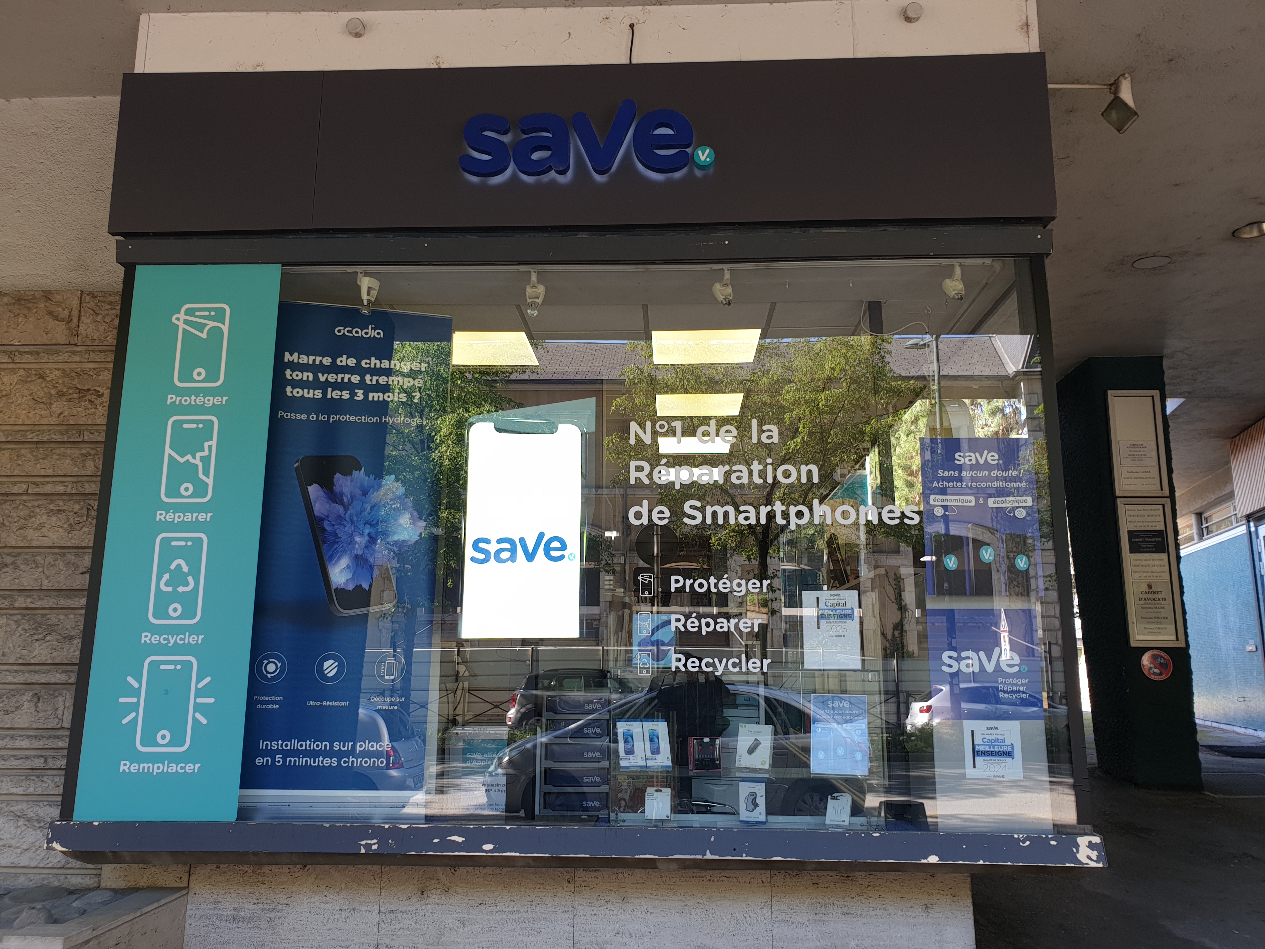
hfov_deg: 67.3
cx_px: 632
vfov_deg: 53.1
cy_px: 474
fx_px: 950
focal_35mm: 26
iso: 50
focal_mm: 4.3
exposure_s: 1/87
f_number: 2.4
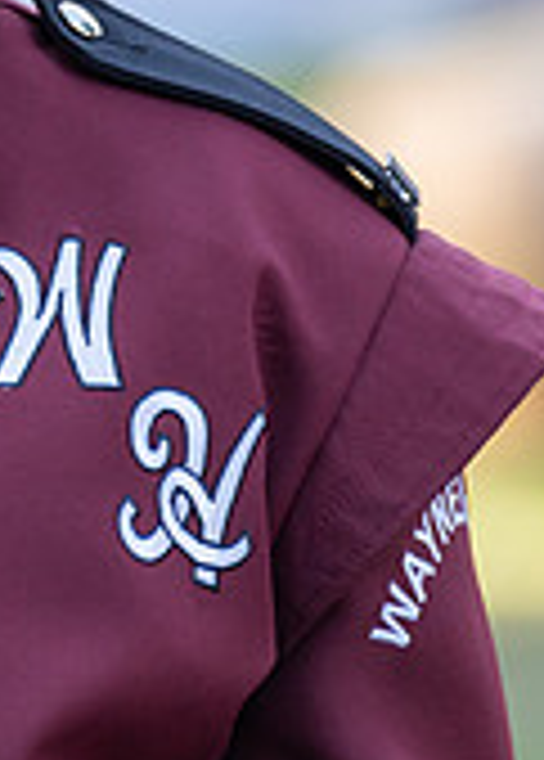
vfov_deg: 1.5
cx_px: -313
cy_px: -220
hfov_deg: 1.1
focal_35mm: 1363
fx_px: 29436
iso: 800
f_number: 5.6
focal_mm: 350
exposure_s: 1/250
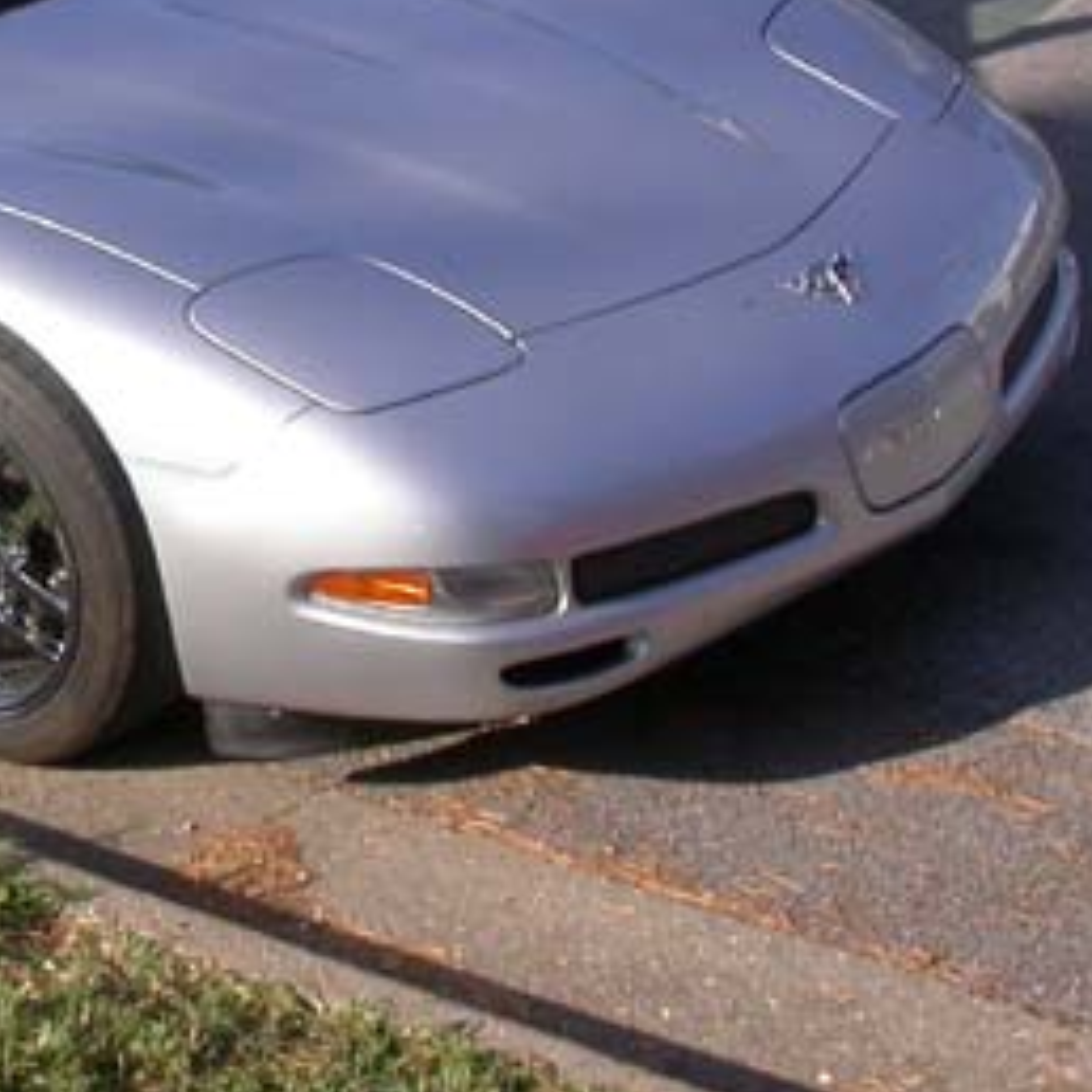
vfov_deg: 16.6
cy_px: 237
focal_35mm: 104
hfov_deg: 16.1
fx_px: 3712
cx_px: -178
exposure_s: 1/250
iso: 100
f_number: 6.7
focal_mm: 7.85
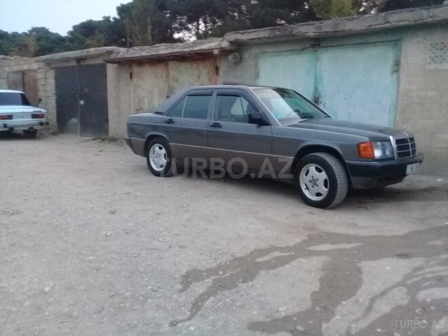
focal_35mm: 31
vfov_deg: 45.4
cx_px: 224
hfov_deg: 58.4
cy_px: 168
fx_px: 401
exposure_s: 1/17
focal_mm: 3.3
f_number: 2.2
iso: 320
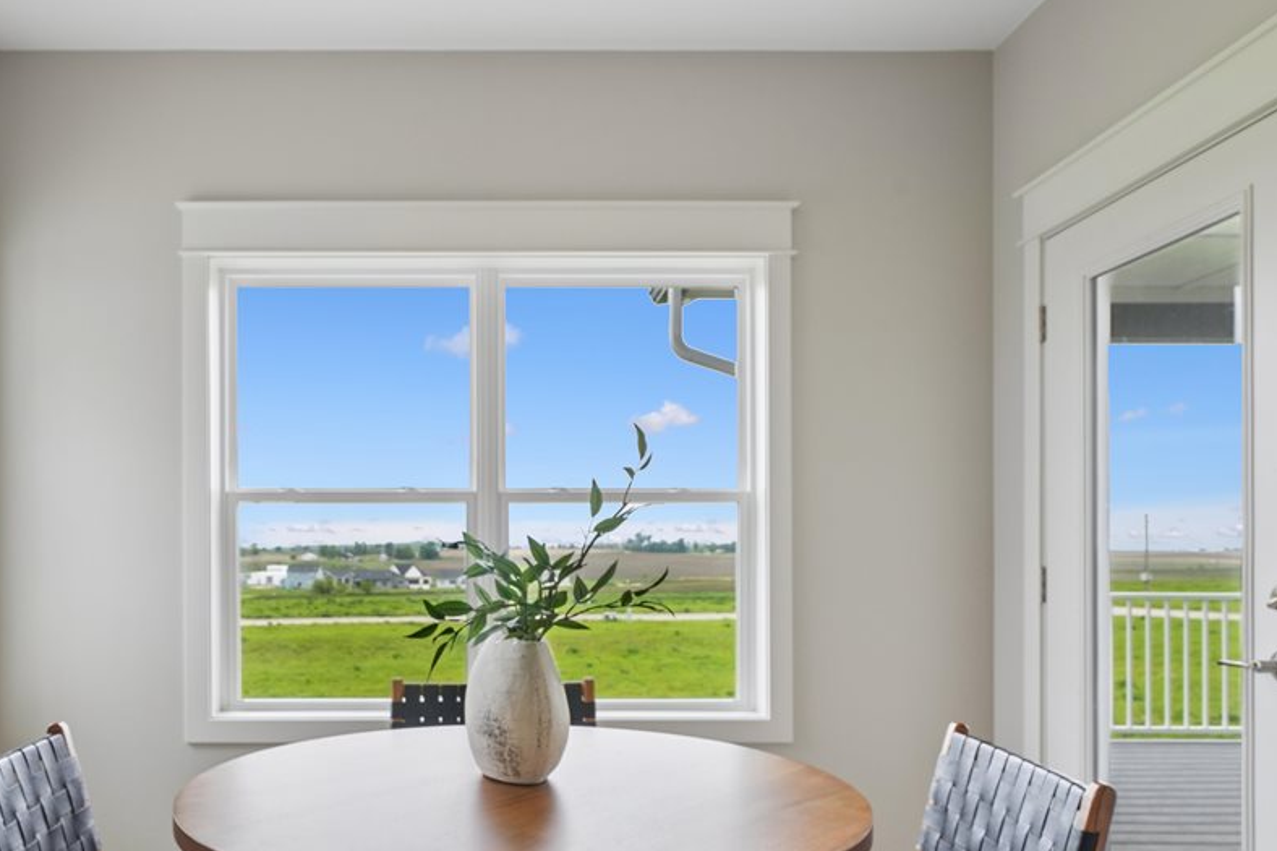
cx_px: 509
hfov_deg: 68.7
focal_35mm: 26
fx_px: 922
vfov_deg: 48.8
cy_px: 557
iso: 400
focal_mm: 16
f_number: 10
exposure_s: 1/160
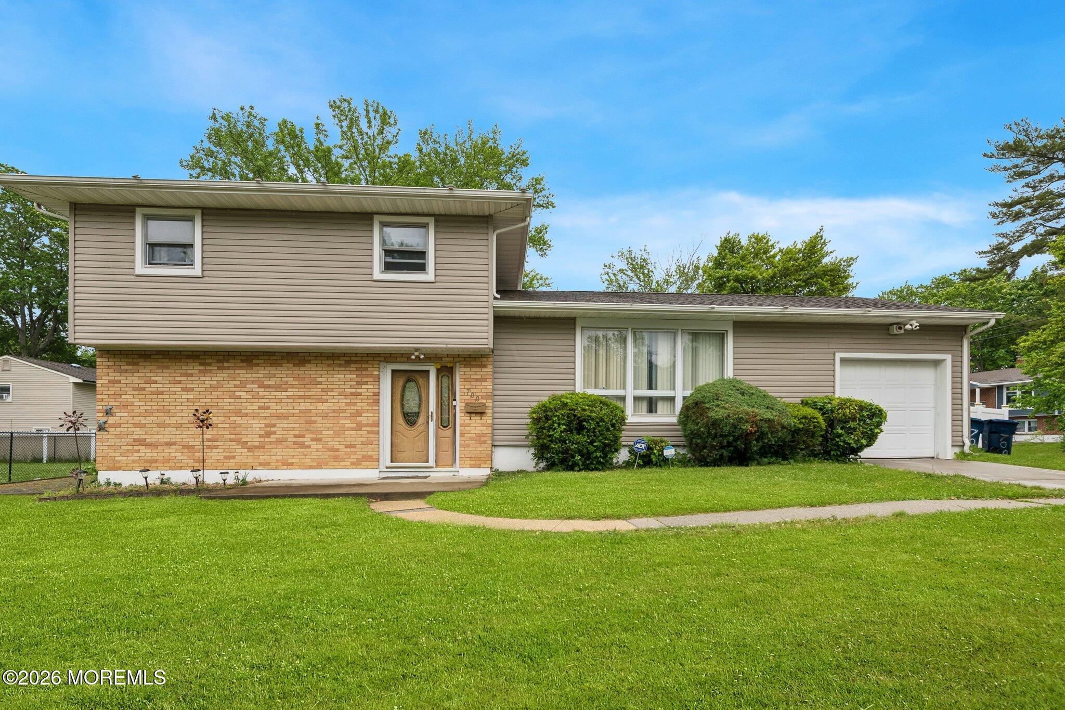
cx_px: 532
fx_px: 444
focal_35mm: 15
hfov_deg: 100.4
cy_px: 355
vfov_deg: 77.3
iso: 320
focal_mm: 15
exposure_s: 1/320
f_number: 7.1
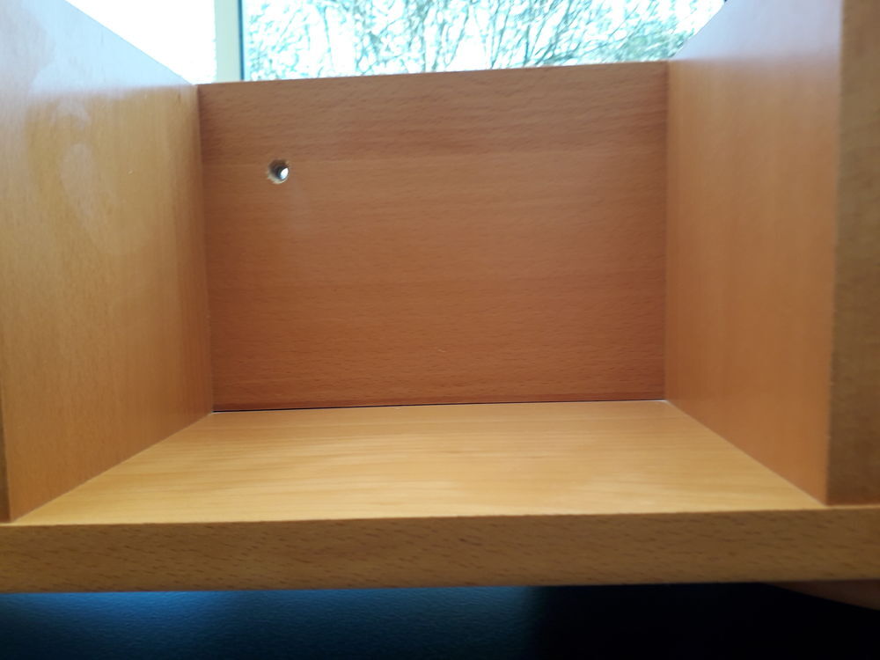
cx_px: 440
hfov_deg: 65.3
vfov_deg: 51.4
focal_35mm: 27
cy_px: 330
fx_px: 686
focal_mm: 3.6
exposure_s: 1/101
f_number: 1.9
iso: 40
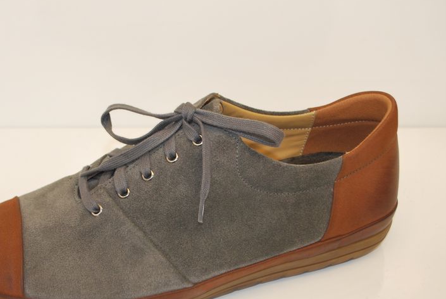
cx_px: 176
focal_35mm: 61
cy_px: 158
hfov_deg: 32.7
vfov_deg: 22.3
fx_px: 757
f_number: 4.2
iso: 200
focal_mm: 24
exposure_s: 1/60
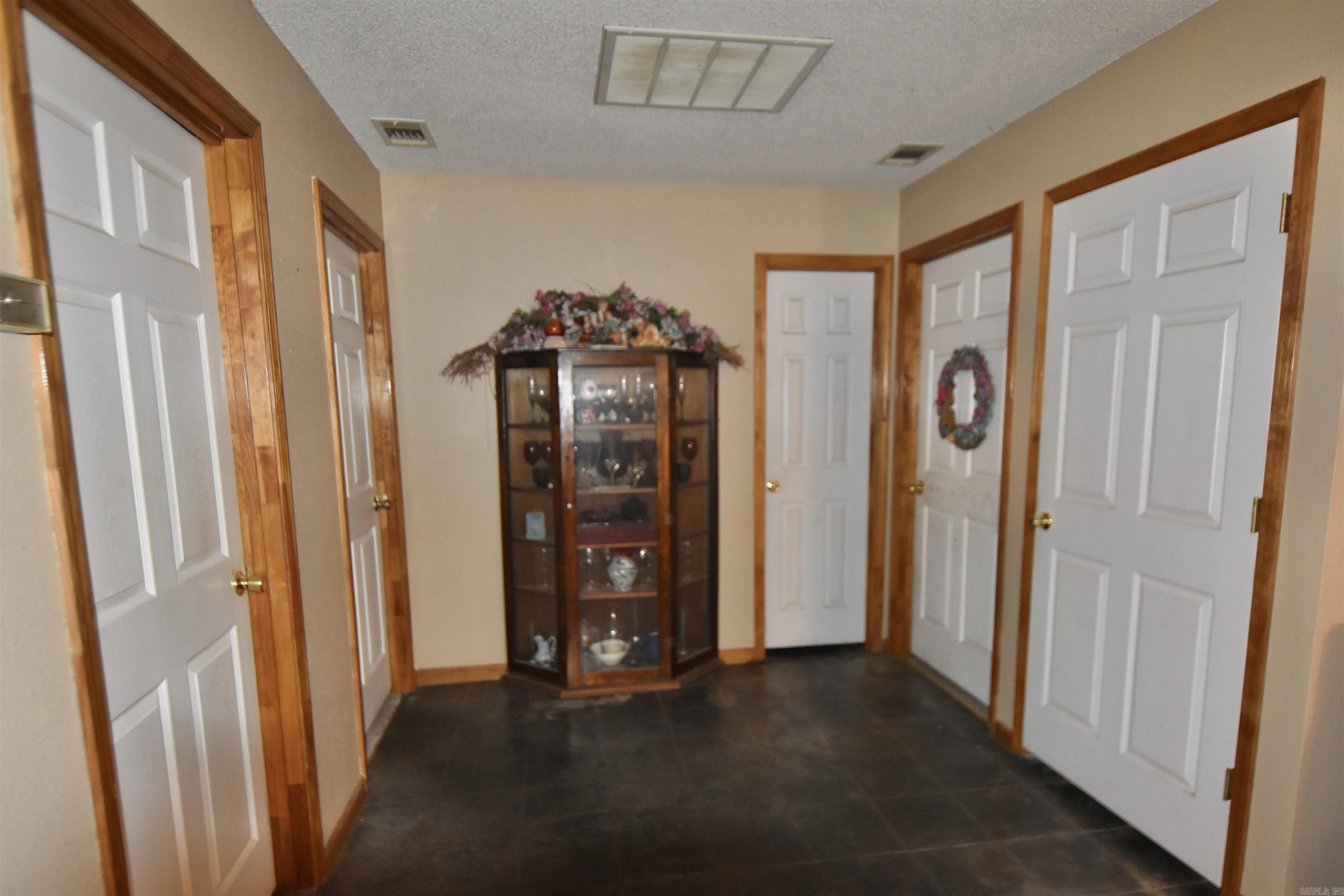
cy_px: 448
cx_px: 672
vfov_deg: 59.5
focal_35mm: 21
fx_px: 784
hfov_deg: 81.2
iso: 1600
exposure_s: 1/60
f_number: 4
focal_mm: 14
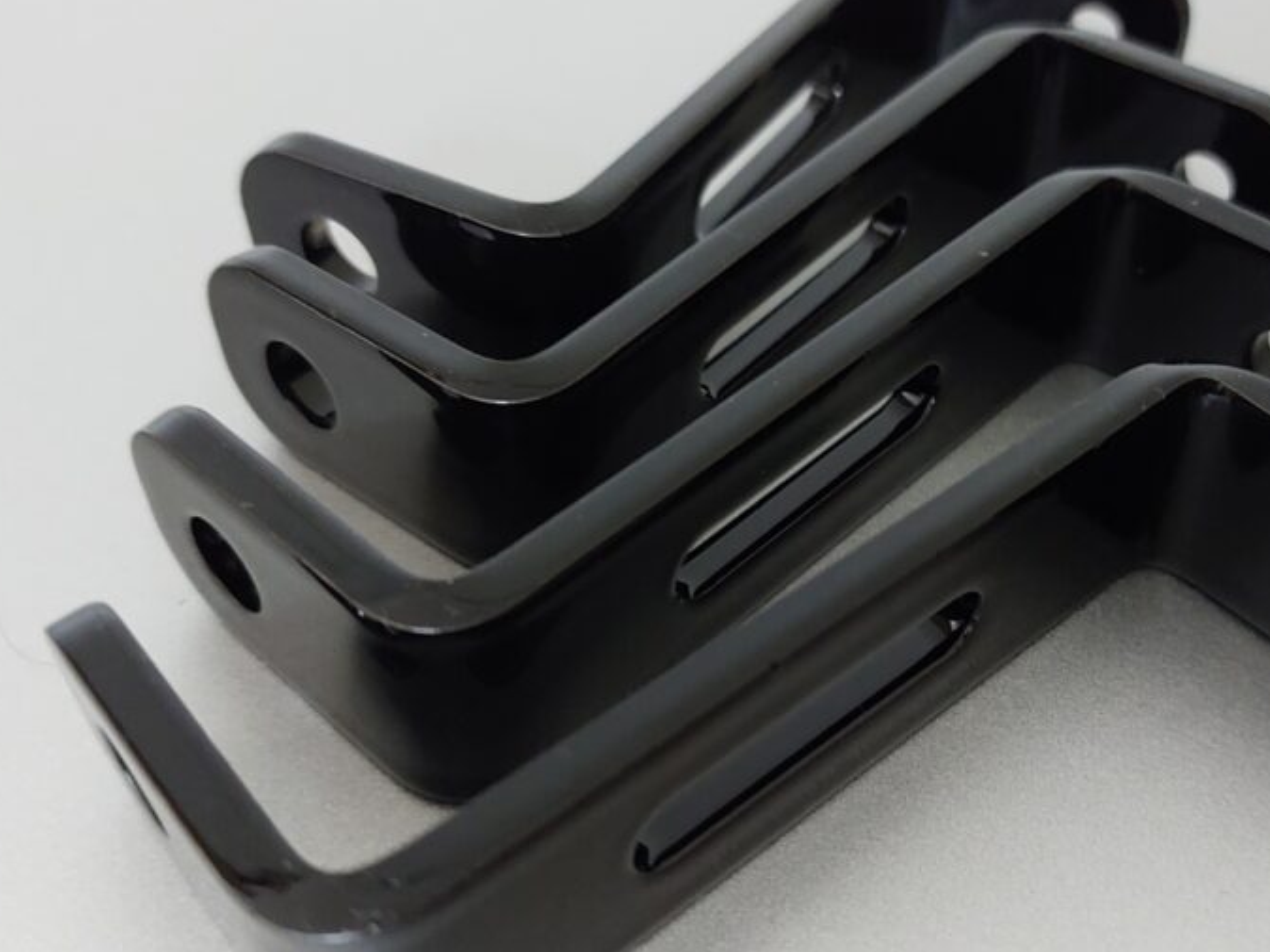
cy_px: 501
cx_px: 816
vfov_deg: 37.7
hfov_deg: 48.4
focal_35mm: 38
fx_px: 1394
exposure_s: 1/25
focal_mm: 5.23
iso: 640
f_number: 1.8
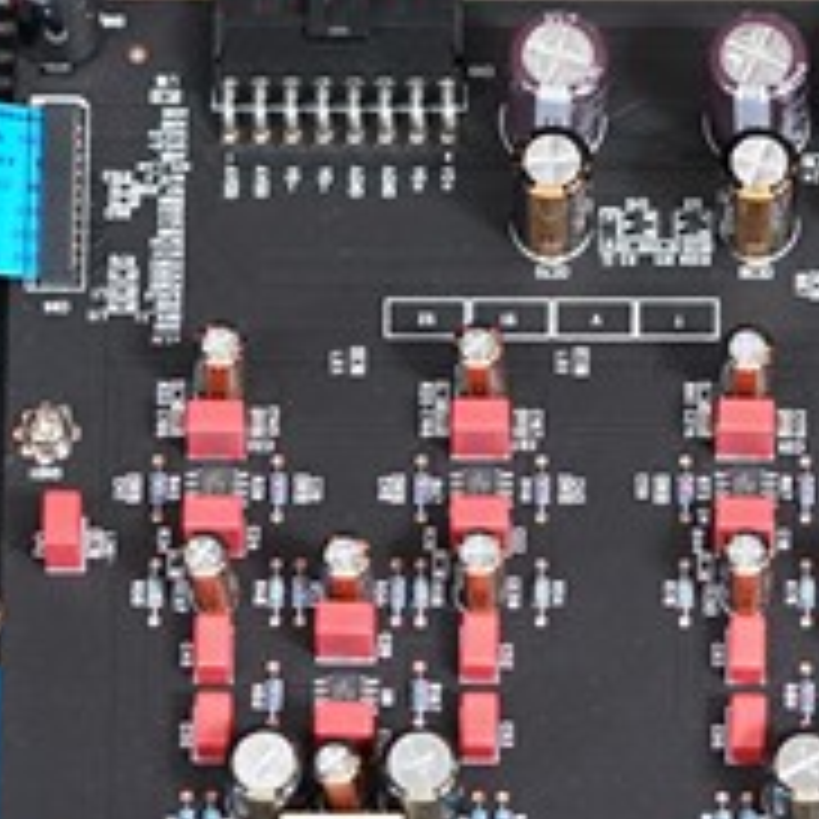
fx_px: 8994
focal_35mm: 336
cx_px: 729
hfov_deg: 5.2
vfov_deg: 5.2
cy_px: 2
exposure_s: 1/100
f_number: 4
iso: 1600
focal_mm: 90
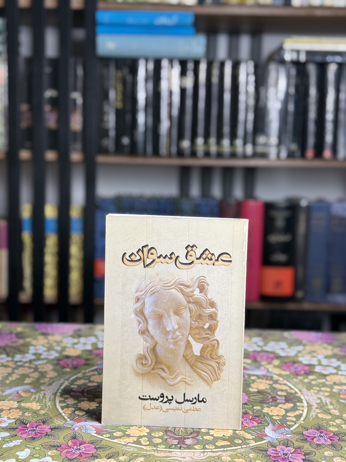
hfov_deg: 30.3
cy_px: 231
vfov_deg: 39.7
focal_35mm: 48
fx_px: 640
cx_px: 173
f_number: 1.78
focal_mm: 6.76
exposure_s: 1/100
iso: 100
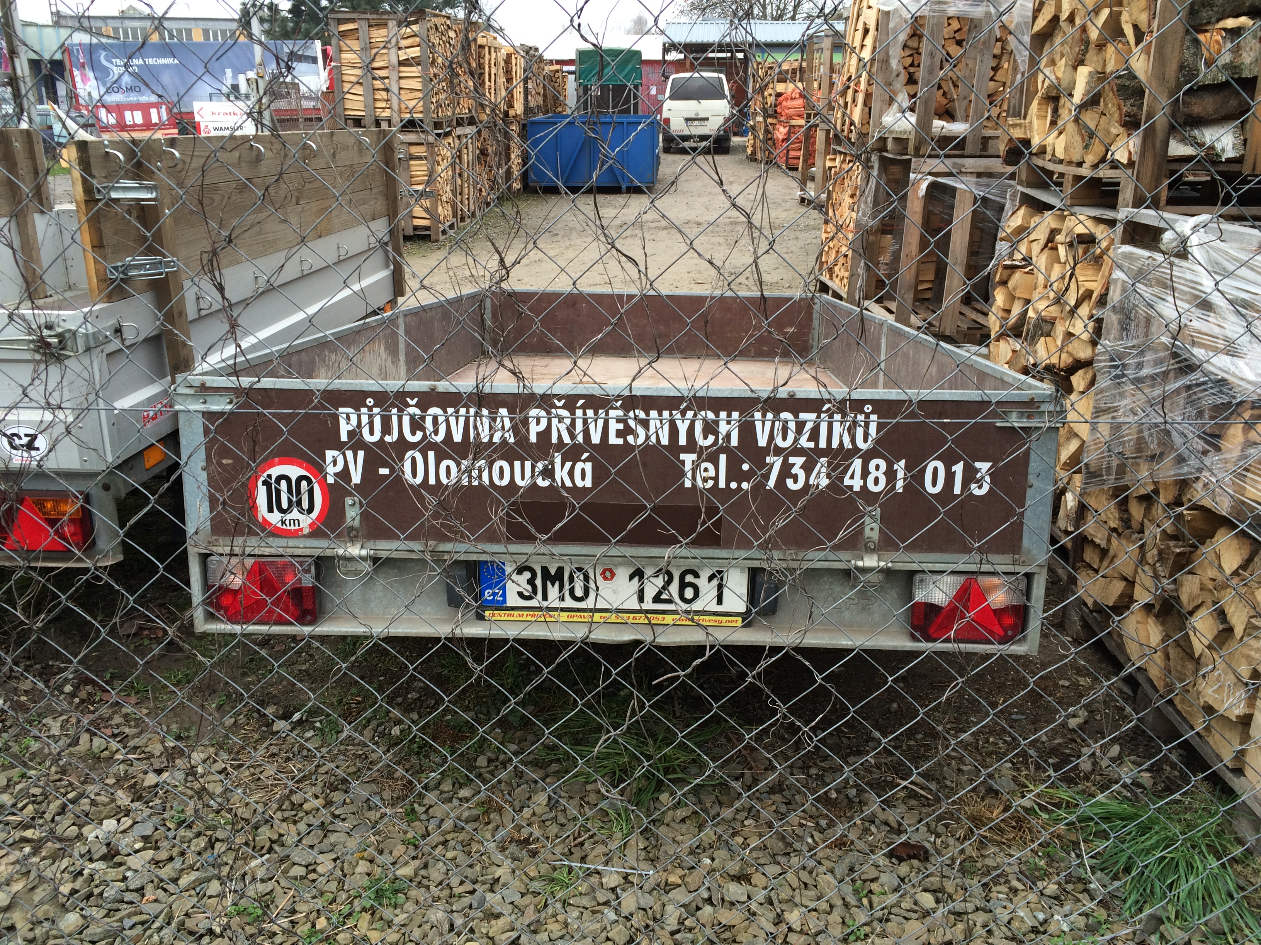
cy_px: 472
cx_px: 630
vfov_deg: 48.2
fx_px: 1056
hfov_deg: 61.7
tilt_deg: -19.4
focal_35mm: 29
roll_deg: +1.4
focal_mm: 4.15
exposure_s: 1/120
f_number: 2.2
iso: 32
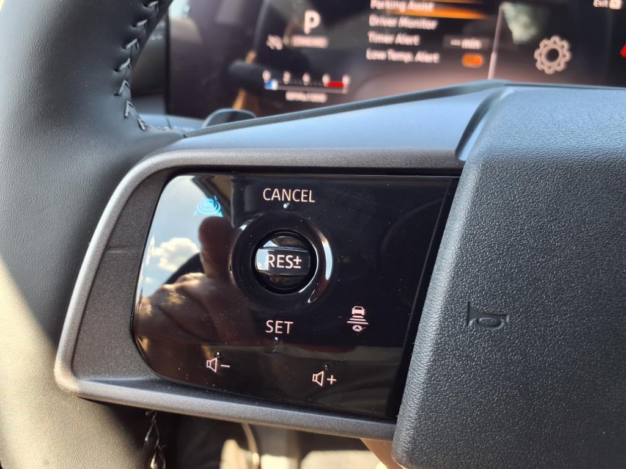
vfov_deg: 51.4
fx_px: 488
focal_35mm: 27
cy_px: 234
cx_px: 313
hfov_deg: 65.3
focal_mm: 3.58
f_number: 1.9
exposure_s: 1/120
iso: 64
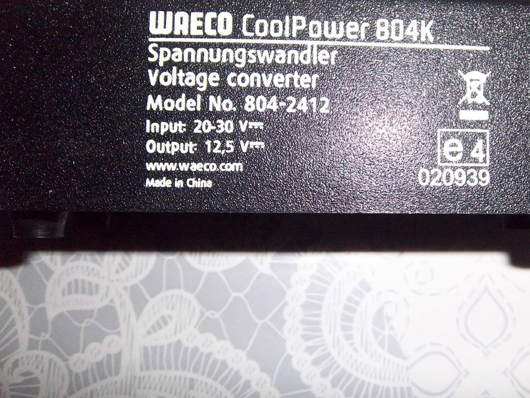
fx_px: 521
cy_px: 164
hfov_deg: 53.8
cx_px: 303
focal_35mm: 34
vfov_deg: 41.6
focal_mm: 5.1
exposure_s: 1/64
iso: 160
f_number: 3.5
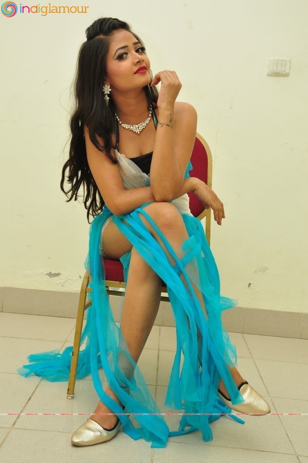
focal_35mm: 45
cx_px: 154
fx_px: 579
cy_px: 232
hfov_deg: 29.8
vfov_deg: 43.7
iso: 1600
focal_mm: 30
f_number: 8
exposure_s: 1/125
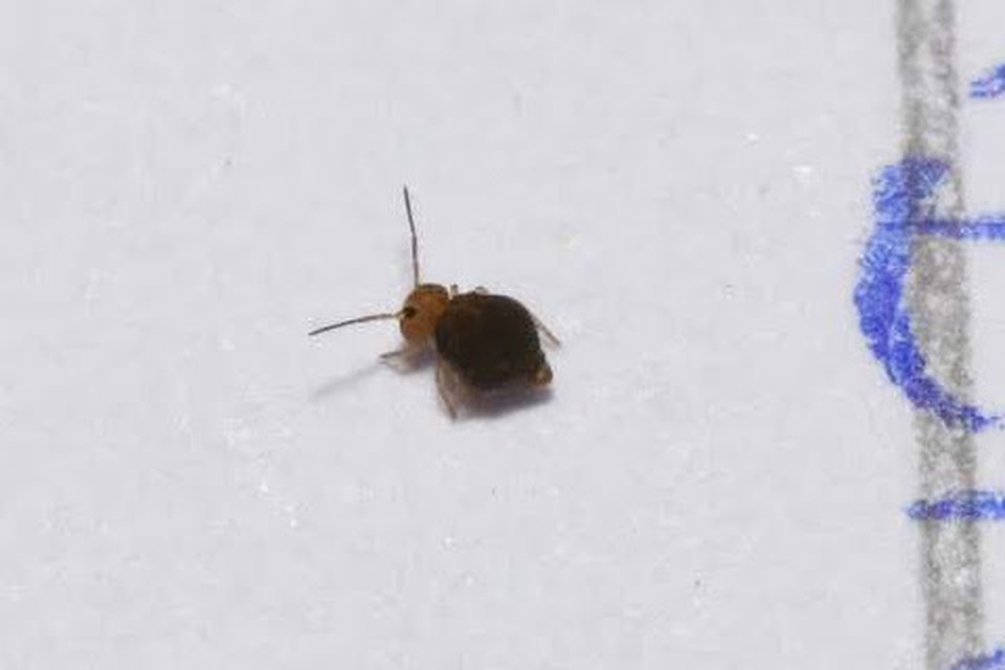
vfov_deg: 8.7
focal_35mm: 158
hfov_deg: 13.0
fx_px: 4397
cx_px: 502
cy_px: 335
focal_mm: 105
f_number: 32
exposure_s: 1/60
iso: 250
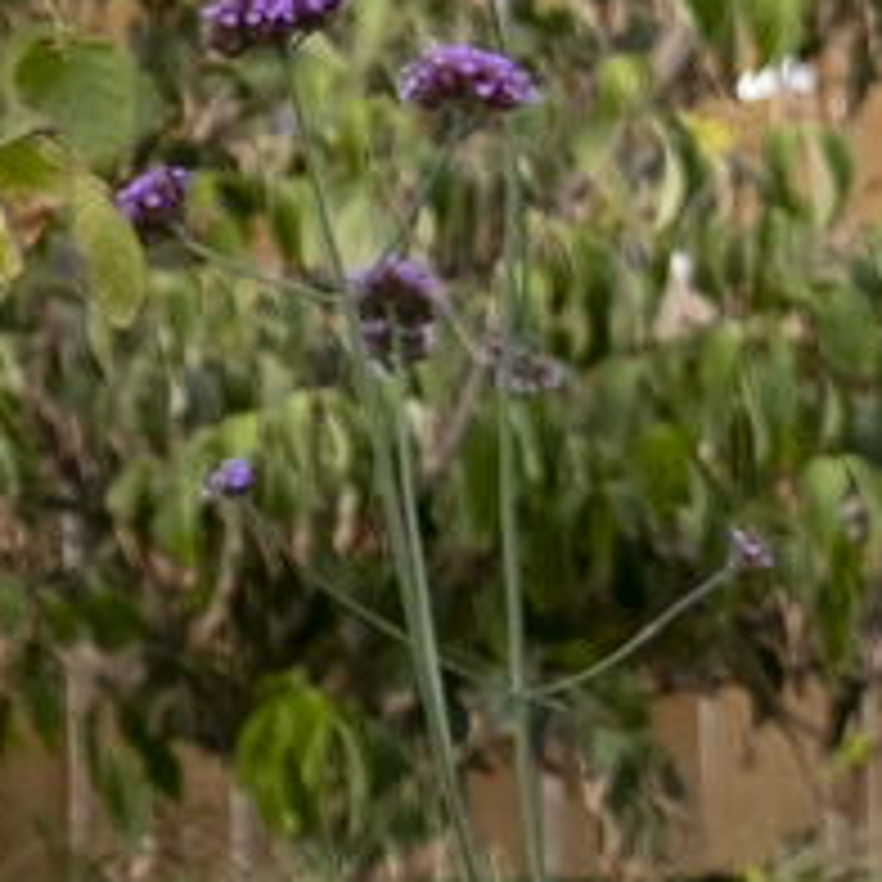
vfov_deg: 2.7
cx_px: 3316
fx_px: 18276
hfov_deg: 2.7
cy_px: 2486
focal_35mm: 634
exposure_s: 1/160
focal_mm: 48.4
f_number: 5.6
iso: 200
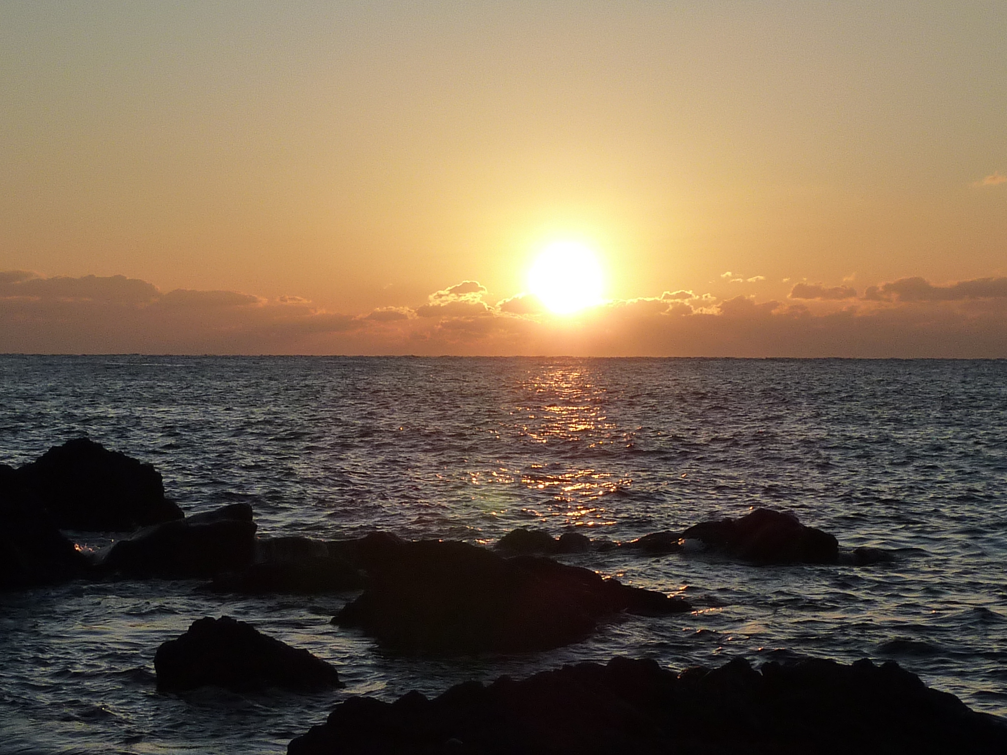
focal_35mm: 87
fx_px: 2531
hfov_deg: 22.5
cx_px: 504
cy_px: 378
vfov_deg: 17.0
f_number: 5
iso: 125
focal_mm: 7.9
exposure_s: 1/400
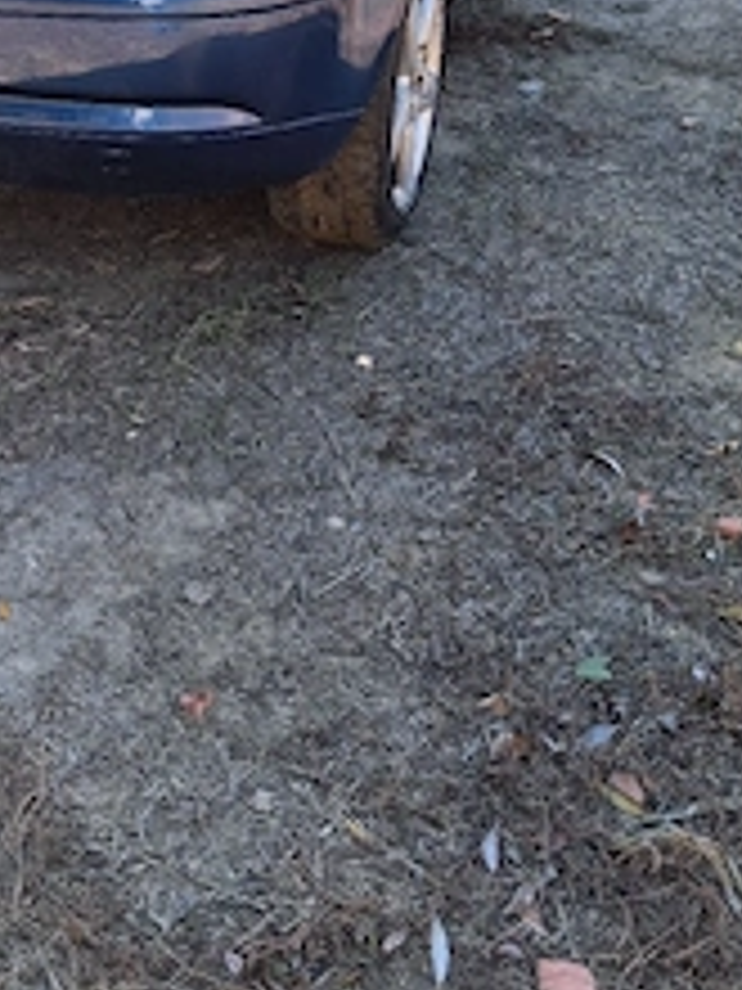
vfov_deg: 37.9
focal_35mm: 49
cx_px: 81
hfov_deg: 28.6
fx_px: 1400
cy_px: 238
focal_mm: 4
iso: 20
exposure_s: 1/143
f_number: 1.8
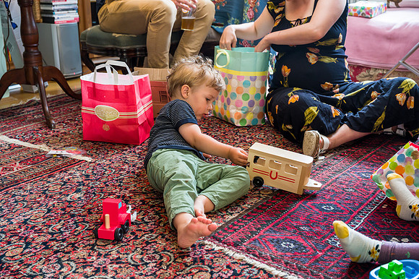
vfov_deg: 28.0
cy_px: 140
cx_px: 210
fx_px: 558
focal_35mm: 48
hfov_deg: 41.1
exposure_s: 1/50
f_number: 5.6
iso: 1000
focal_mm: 48
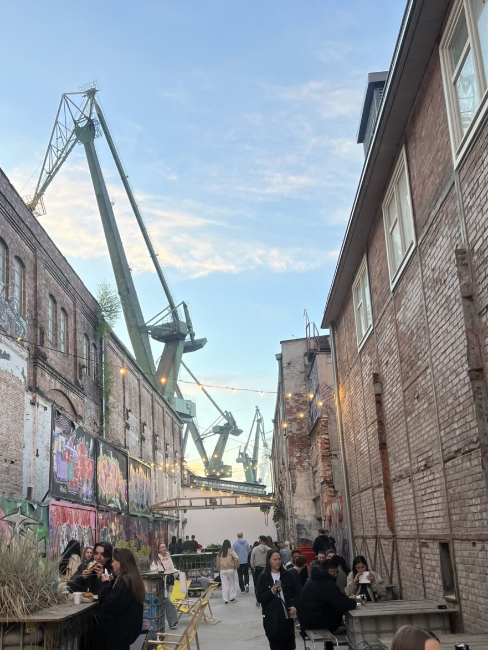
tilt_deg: +13.3
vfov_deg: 53.5
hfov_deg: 41.7
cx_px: 210
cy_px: 396
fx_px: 639
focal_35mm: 34
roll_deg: +2.2
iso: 32
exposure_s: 1/100
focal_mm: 5.7
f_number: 1.5
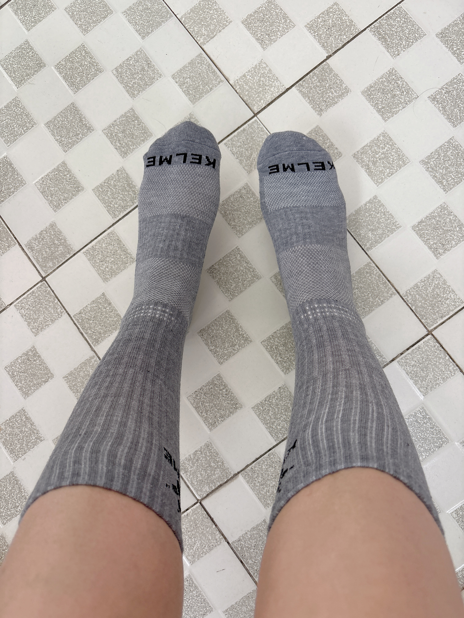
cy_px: 309
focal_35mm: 26
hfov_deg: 53.1
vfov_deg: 67.3
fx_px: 465
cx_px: 232
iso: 125
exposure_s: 1/66
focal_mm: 5.96
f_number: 1.6
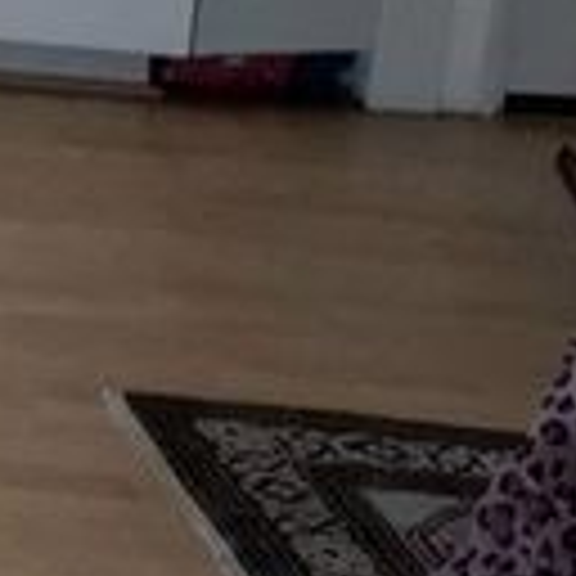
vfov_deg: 10.3
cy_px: -495
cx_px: -1472
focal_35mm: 159
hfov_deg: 8.2
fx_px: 2993
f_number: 1.8
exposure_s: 1/100
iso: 160
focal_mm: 5.54
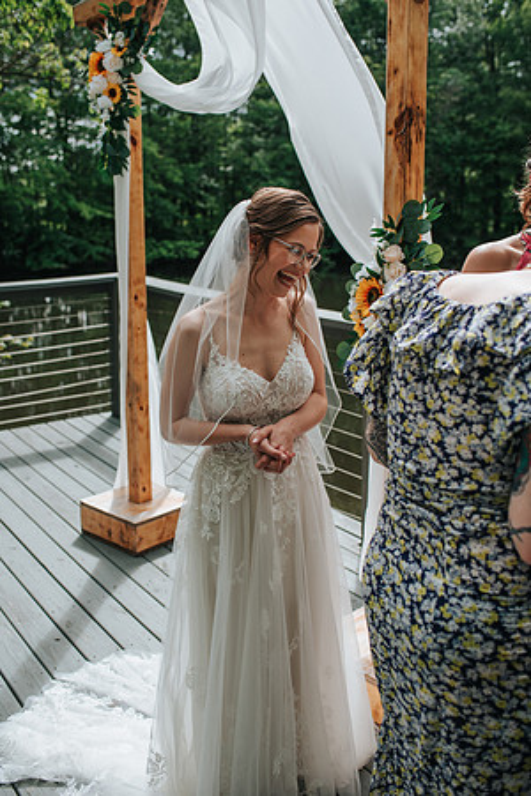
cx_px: 266
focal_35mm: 35
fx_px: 774
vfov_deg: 54.4
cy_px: 398
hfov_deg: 37.9
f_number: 3.5
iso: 100
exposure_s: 1/800
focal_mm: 35
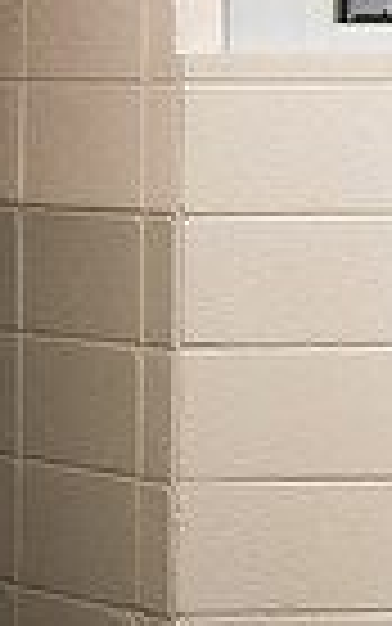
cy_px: 7
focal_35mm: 192
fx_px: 3279
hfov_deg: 6.2
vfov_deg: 10.8
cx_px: 1217
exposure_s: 1/160
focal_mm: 45
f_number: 2.8
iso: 500
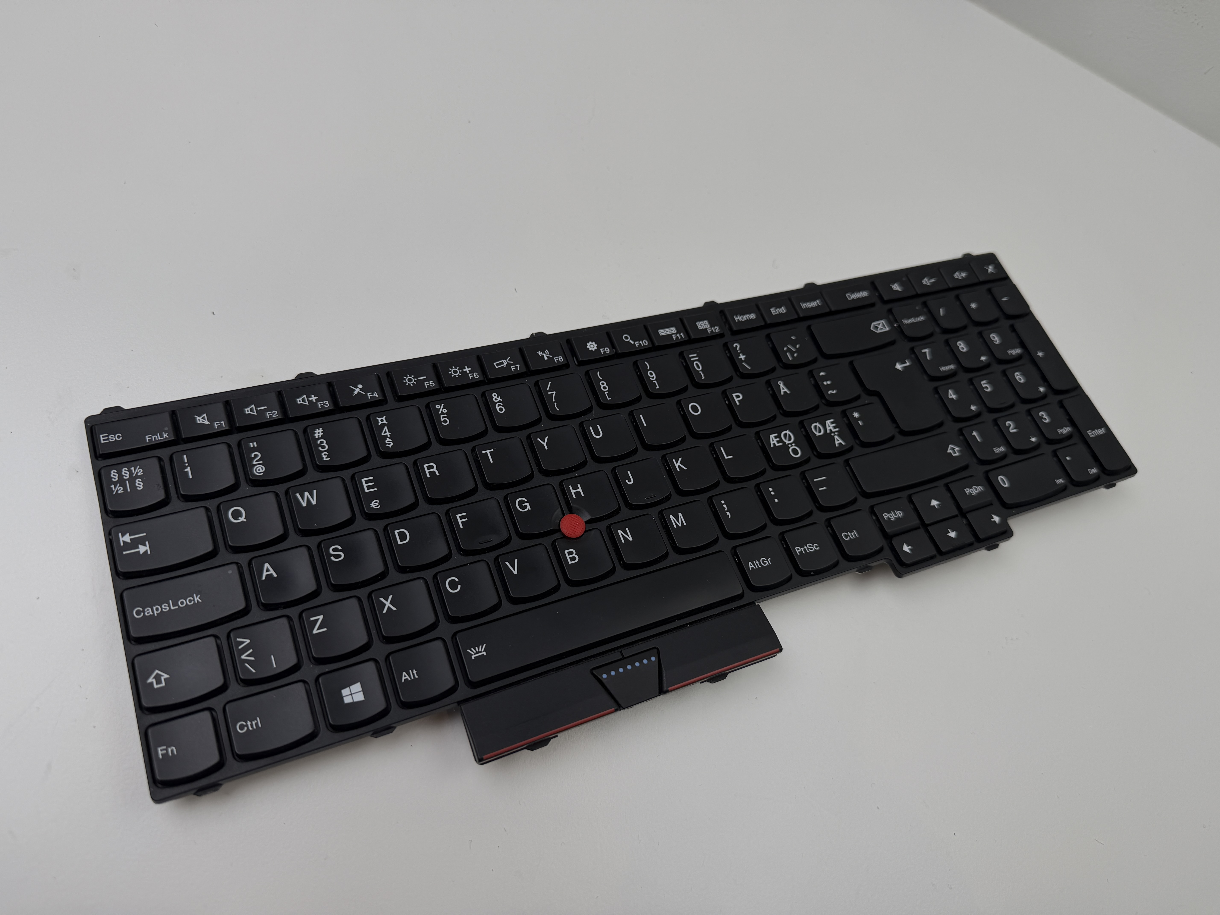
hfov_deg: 71.6
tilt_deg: -62.1
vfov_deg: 56.8
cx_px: 610
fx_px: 846
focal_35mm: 24
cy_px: 458
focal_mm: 6.76
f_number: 1.78
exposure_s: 1/898
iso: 80
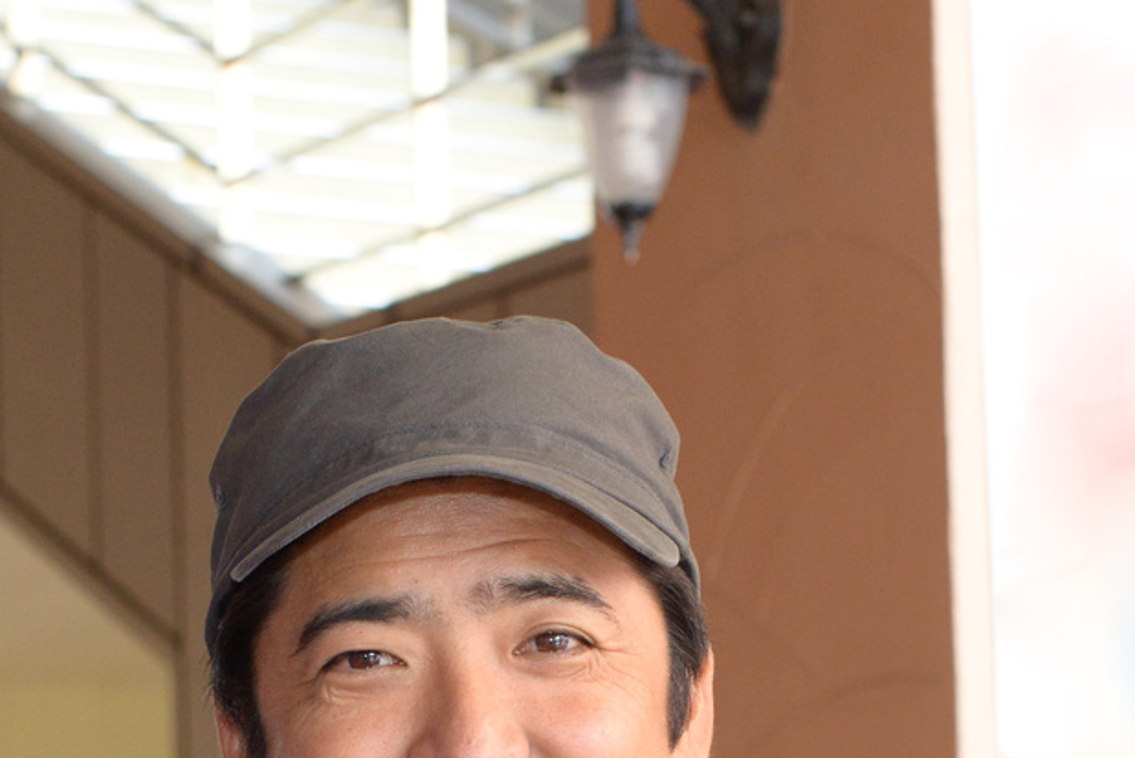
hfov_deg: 13.2
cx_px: 482
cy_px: 1080
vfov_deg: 8.7
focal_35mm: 155
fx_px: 4888
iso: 1600
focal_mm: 50
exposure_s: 1/125
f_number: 5.6
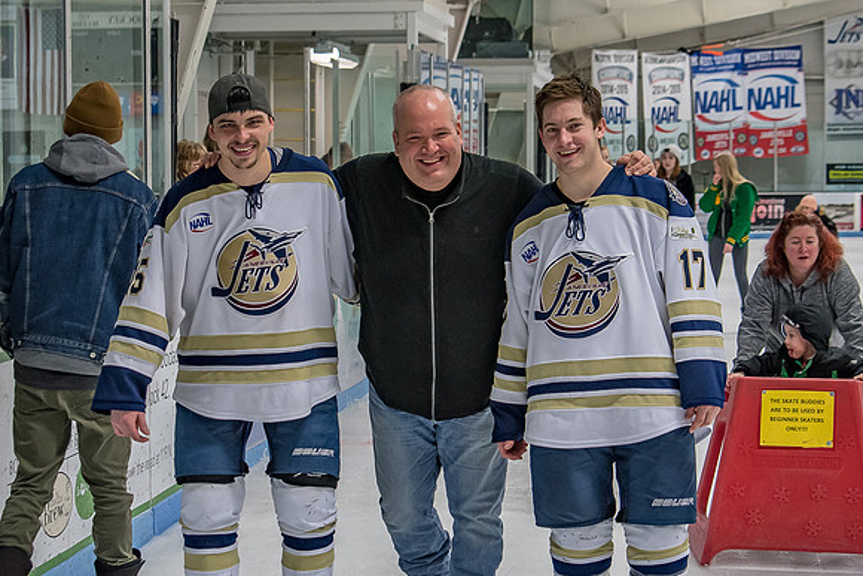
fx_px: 2305
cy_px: 275
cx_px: 410
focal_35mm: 96
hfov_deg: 21.2
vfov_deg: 14.2
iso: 560
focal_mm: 40
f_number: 4
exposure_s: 1/250
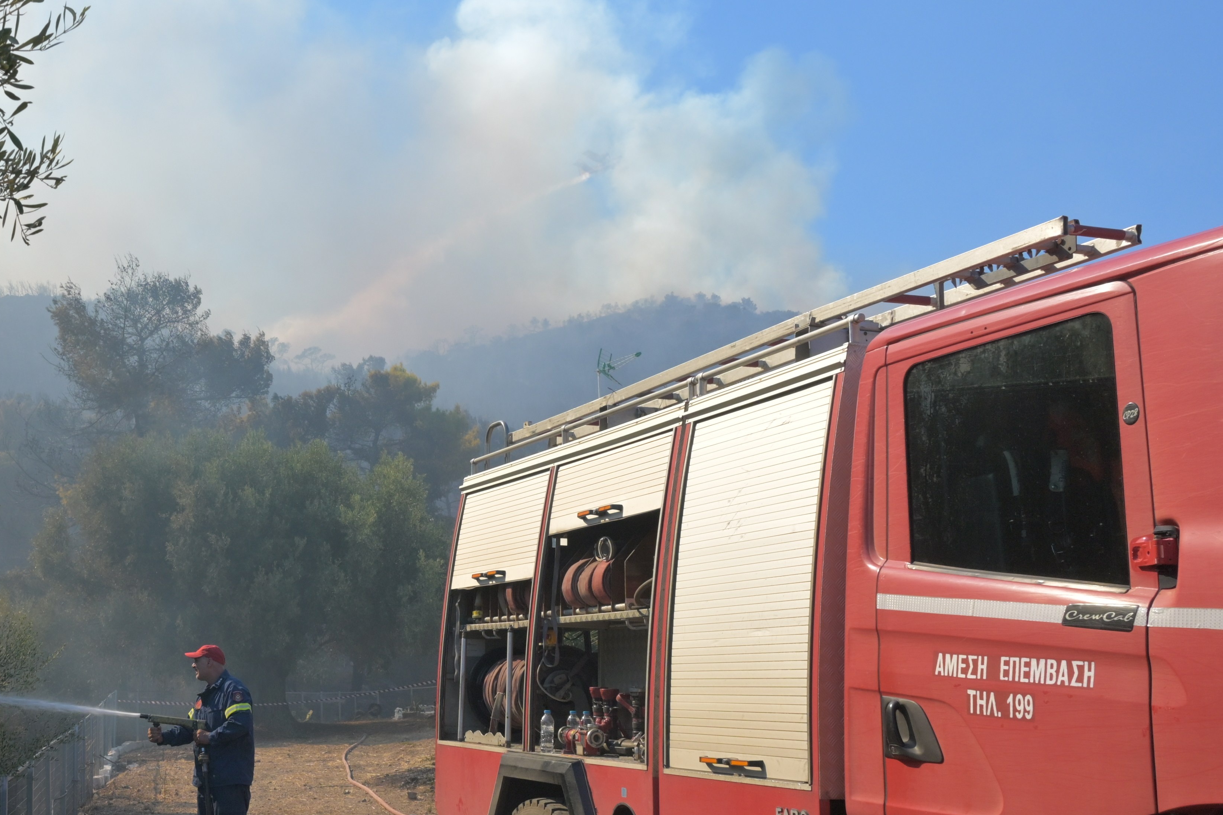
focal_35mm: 44
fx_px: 1495
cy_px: 497
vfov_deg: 30.4
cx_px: 214
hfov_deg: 42.2
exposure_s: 1/800
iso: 640
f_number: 9
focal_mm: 24
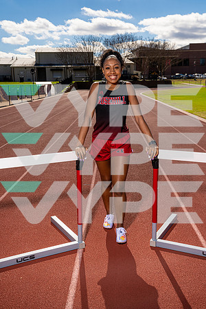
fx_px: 352
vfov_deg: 47.4
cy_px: 154
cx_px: 103
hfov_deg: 32.6
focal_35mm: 41
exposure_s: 1/250
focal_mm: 41
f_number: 9
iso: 100
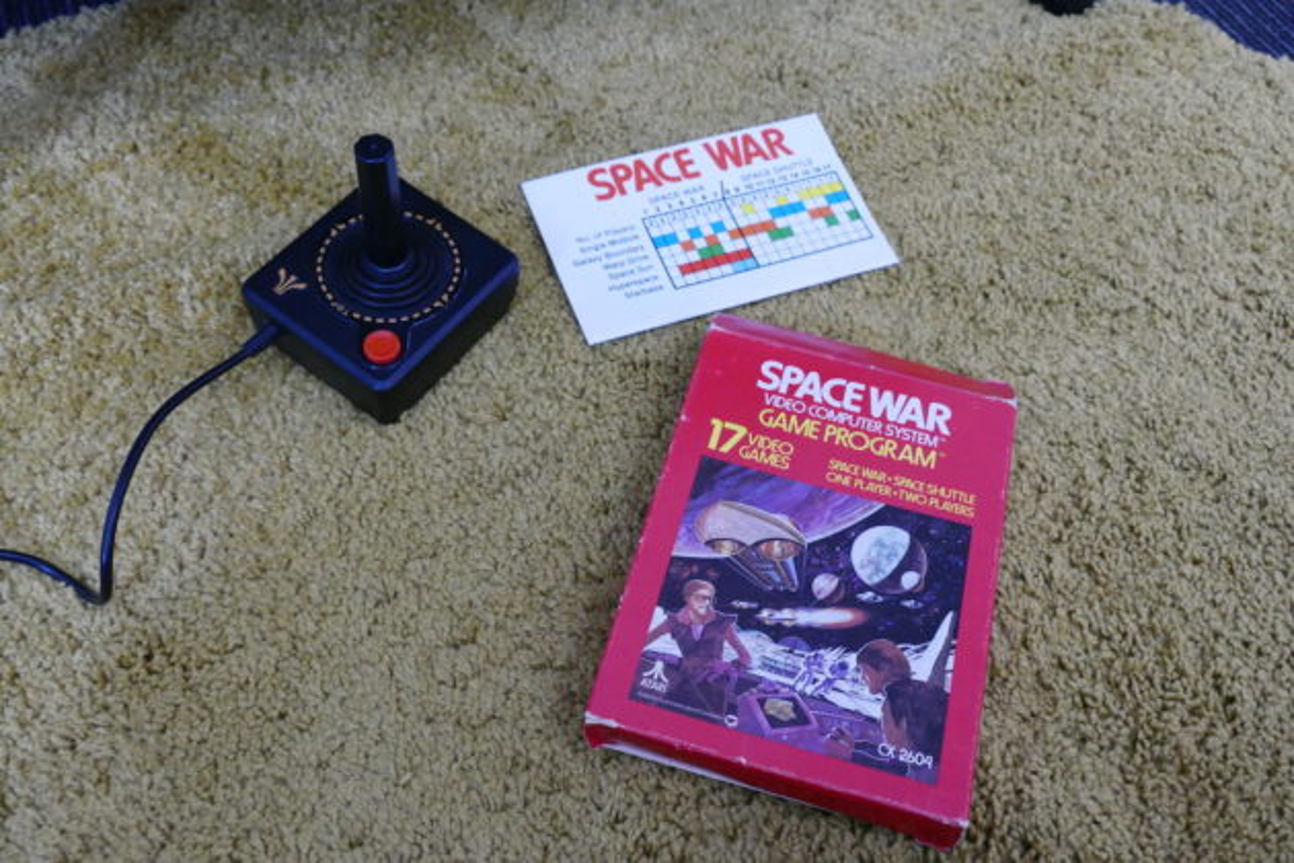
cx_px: 647
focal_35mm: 33
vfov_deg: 40.0
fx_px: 1186
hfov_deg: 57.2
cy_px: 432
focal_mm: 12.12
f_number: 3
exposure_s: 1/30
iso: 1600
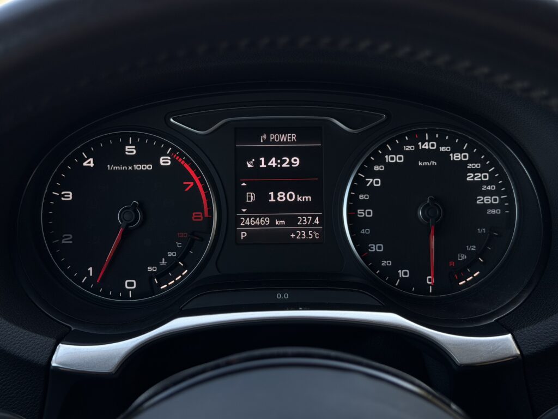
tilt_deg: -21.2
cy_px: 210
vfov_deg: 30.3
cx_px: 279
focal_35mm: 48
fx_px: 774
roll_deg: +0.2
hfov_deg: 39.7
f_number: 1.78
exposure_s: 1/186
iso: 80
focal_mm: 6.76
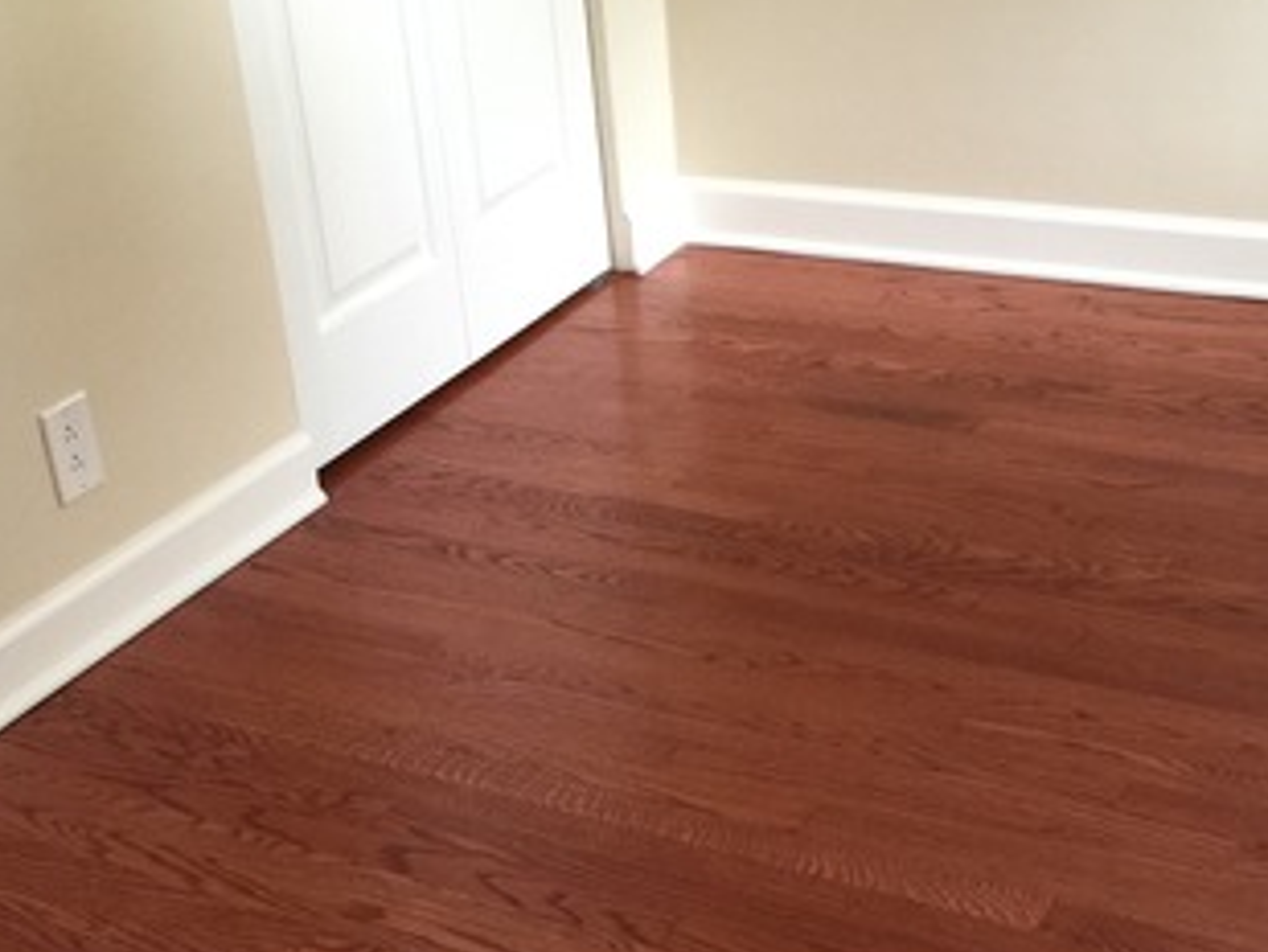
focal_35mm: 60
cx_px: 579
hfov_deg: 32.2
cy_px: 751
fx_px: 2199
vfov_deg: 24.1
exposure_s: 1/15
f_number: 2.2
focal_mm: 4.15
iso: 64
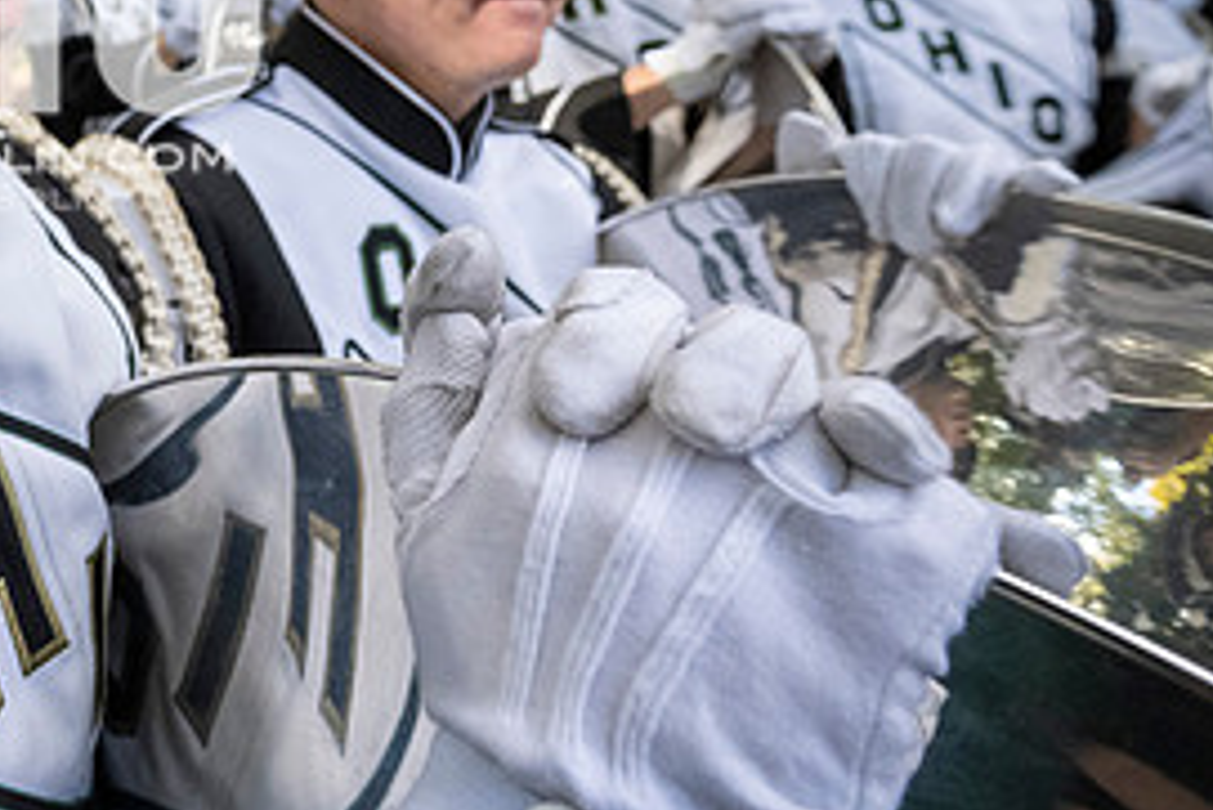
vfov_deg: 38.6
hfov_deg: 47.6
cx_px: -76
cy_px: -2
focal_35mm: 30
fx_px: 1011
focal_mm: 14
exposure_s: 1/4000
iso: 3200
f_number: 4
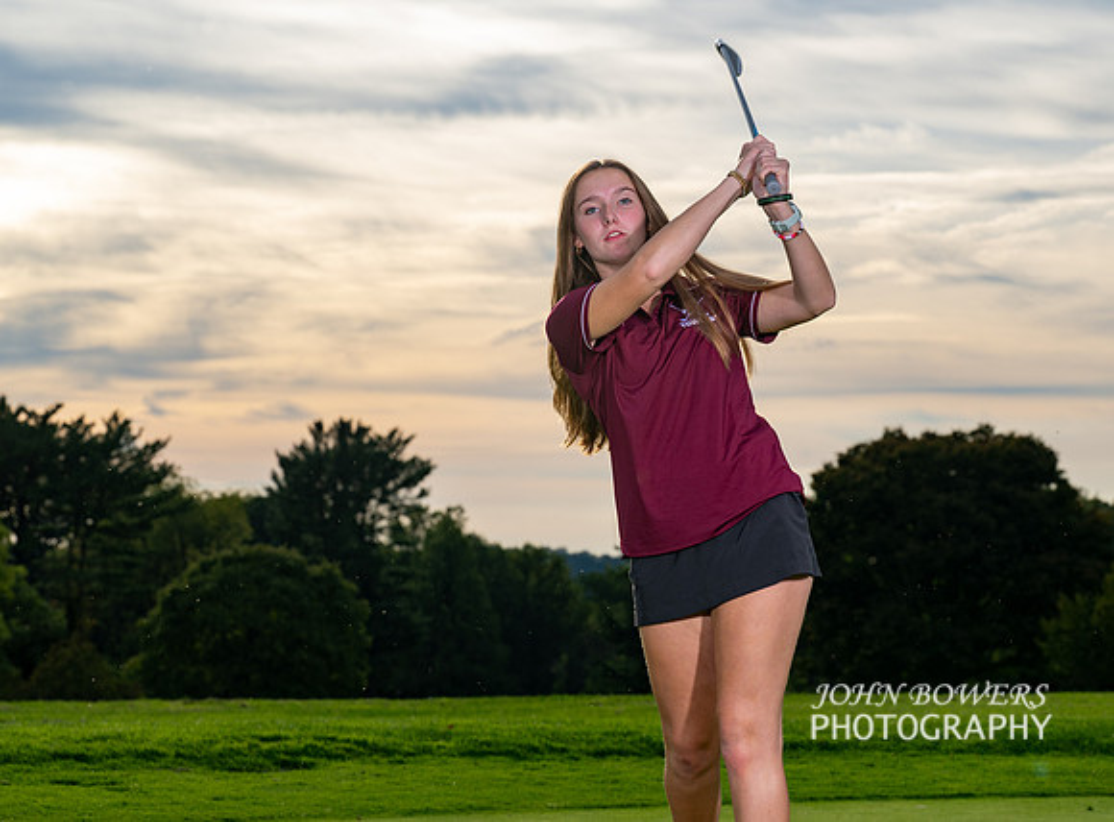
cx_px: 723
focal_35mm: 107
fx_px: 3414
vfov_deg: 13.7
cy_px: 408
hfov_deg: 18.5
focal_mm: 70
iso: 80
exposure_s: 1/400
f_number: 5.6
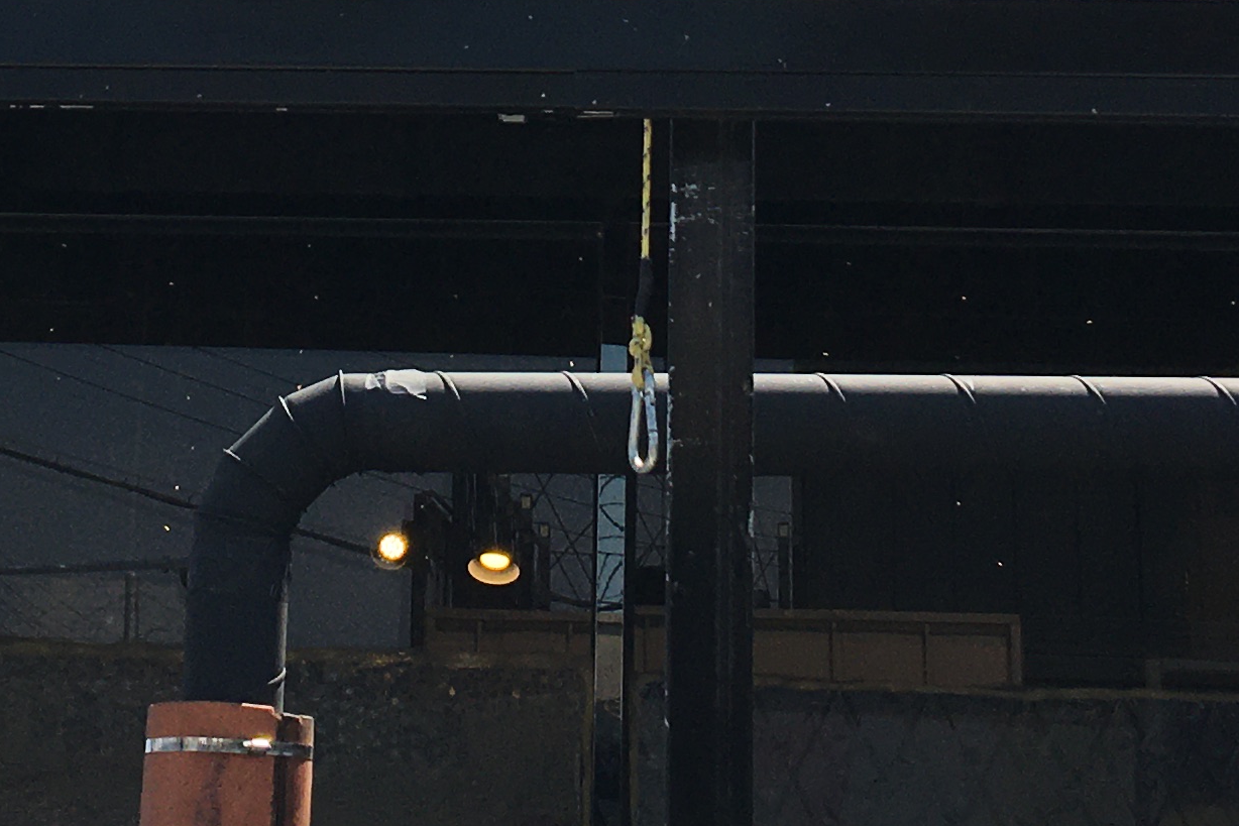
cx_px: 529
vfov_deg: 13.5
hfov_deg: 20.6
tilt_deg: +21.4
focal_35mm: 99
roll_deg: -1.7
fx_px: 3407
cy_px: -132
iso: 25
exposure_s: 1/1603
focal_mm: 4.15
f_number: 2.2
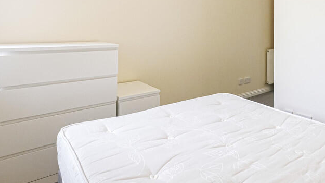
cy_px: 22
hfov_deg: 73.3
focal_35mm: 25
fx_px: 215
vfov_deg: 42.5
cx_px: 194
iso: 1600
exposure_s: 1/125
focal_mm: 7
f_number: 4
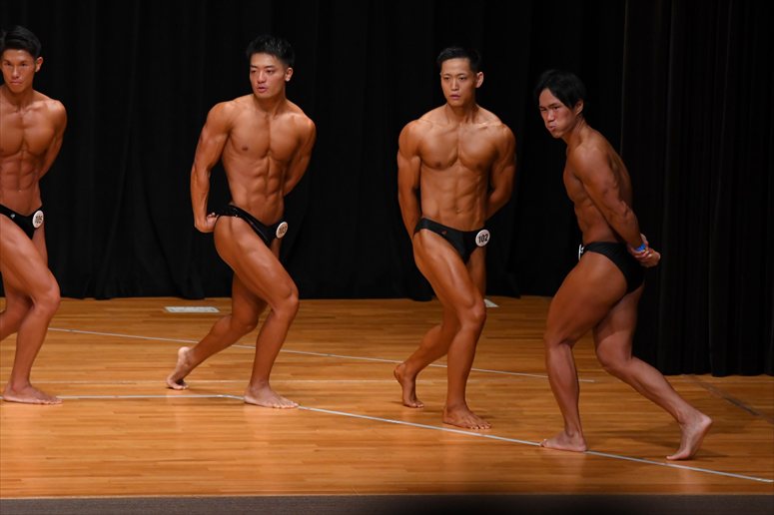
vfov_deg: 5.4
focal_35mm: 255
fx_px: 5480
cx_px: 387
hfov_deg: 8.1
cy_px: 258
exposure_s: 1/400
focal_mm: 170
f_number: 5.6
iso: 3200
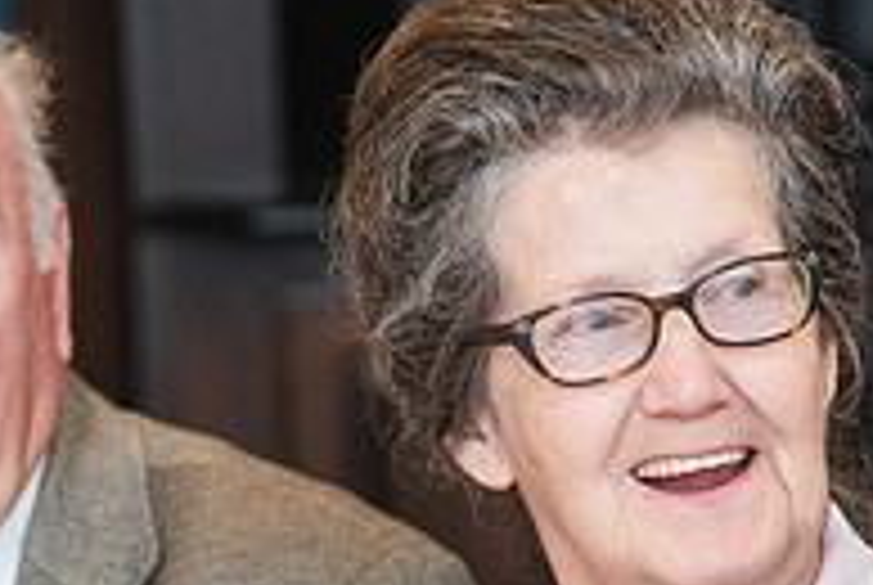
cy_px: 713
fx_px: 7845
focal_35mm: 323
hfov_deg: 6.4
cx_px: 117
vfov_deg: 4.3
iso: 1250
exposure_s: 1/160
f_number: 3.2
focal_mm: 85
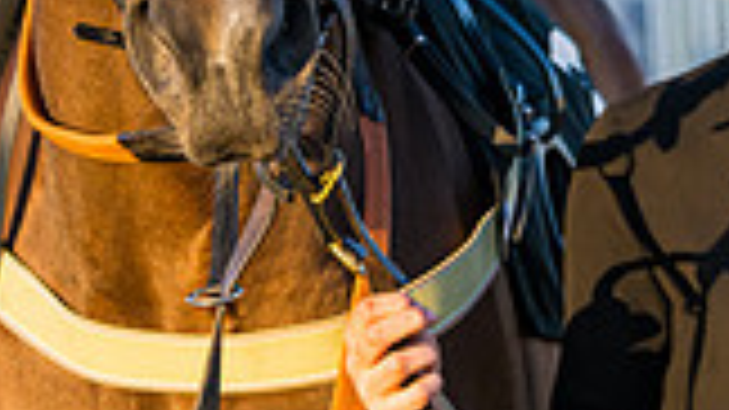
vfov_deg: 3.0
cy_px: 159
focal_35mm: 403
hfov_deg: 5.4
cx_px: 622
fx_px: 7787
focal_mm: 92
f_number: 4
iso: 400
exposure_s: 1/800
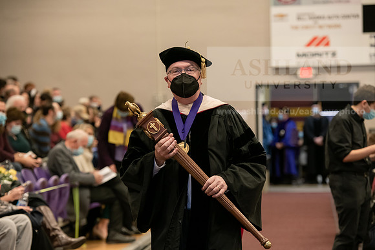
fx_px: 1407
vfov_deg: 10.2
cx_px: 188
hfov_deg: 15.2
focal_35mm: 135
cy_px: 125
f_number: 4.5
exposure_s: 1/200
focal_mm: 135
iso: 1600
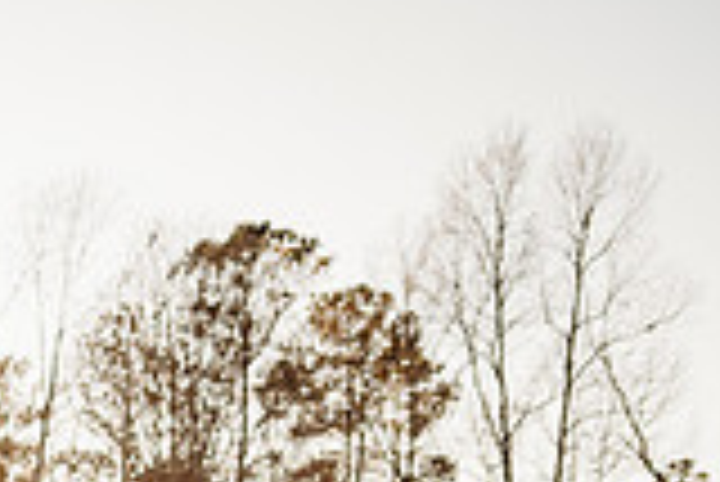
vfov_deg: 14.0
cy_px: 858
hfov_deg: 19.4
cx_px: -450
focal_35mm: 87
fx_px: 1742
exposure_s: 1/640
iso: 160
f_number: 2.5
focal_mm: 24
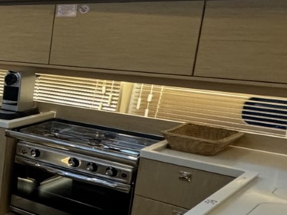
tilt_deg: -10.1
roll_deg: +0.4
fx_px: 431
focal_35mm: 52
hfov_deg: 21.4
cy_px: 95
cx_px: -244
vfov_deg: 28.0
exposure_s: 1/78
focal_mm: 2.22
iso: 320
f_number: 2.2
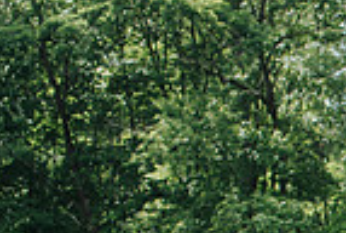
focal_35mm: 179
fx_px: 1724
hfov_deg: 10.5
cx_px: 700
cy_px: 500
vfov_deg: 7.3
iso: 100
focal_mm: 35
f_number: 3.5
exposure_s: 1/800
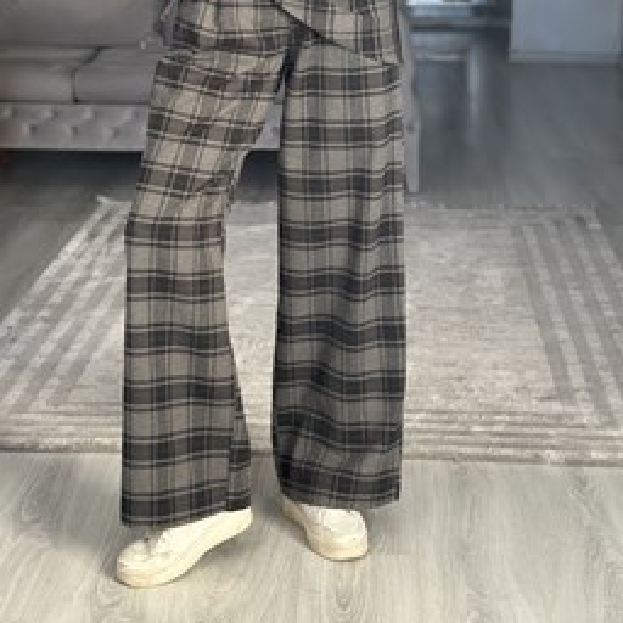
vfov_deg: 20.2
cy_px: 41
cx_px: 268
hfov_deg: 20.6
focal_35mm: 84
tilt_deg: -21.7
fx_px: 1710
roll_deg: -0.3
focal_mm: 6.86
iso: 125
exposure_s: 1/95
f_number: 1.78
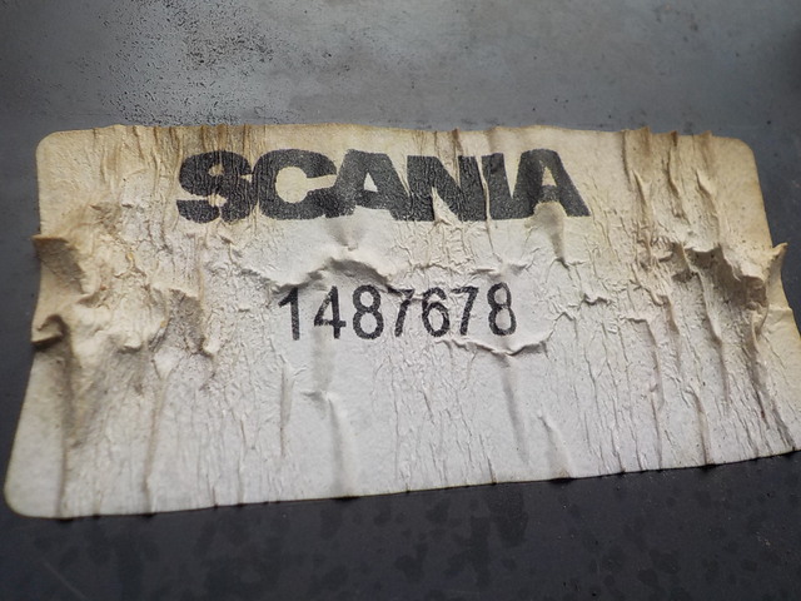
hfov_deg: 60.0
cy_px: 300
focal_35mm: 30
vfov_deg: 46.8
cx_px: 400
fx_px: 694
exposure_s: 1/160
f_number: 3.3
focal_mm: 4.1
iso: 125
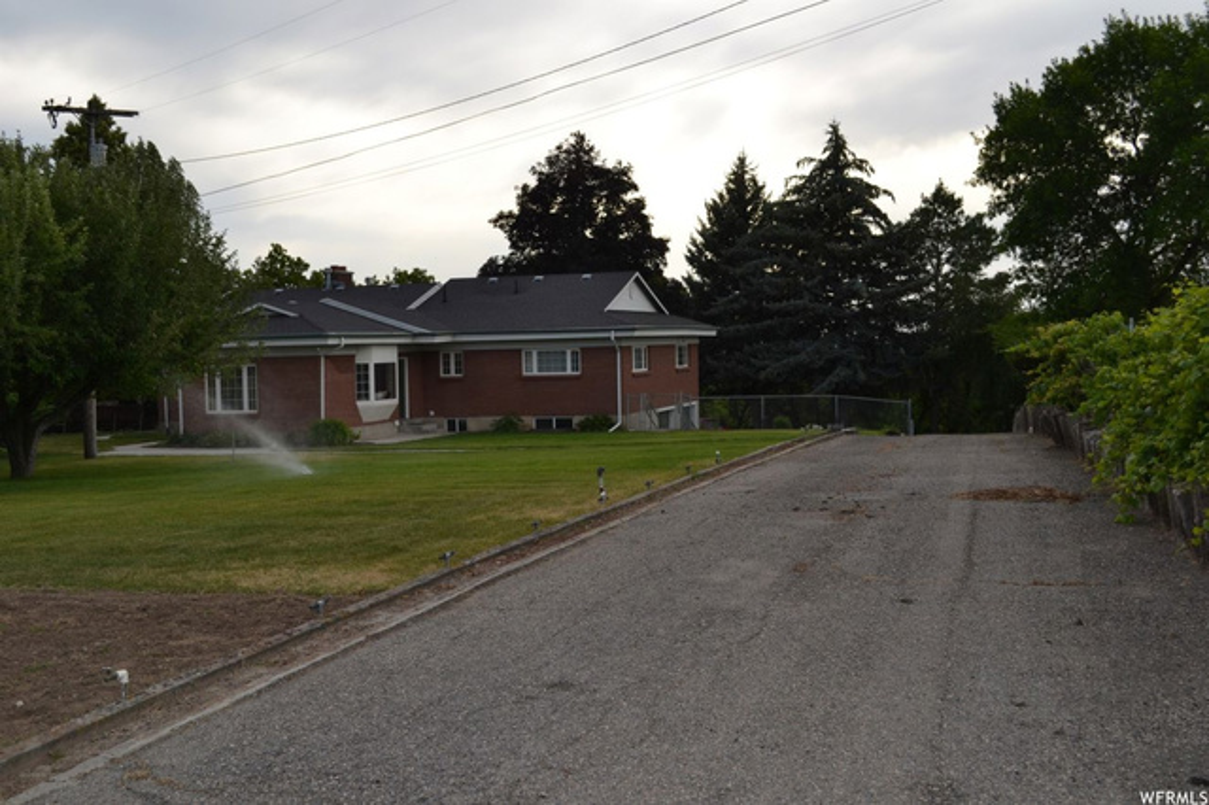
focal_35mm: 44
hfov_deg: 45.0
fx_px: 1460
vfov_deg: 30.8
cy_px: 402
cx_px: 604
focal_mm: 29
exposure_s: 1/200
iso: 100
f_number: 7.1
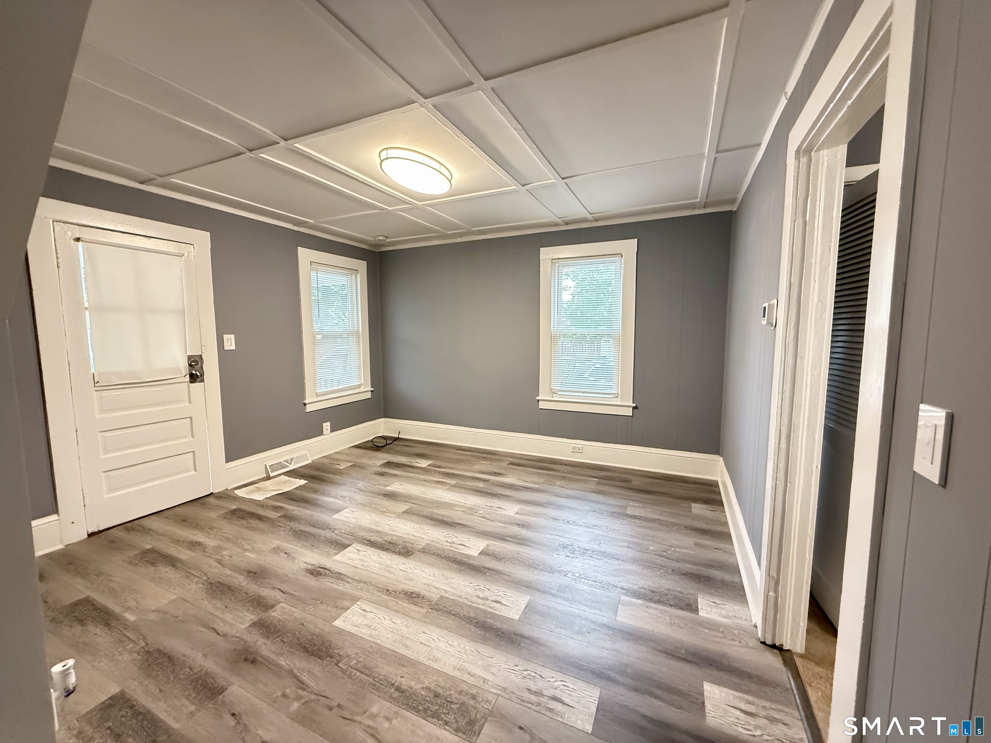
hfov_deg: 102.1
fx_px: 401
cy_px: 372
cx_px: 496
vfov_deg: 85.7
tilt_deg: -5.1
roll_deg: +0.1
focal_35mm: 14
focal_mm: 2.22
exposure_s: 1/60
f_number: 2.2
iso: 640
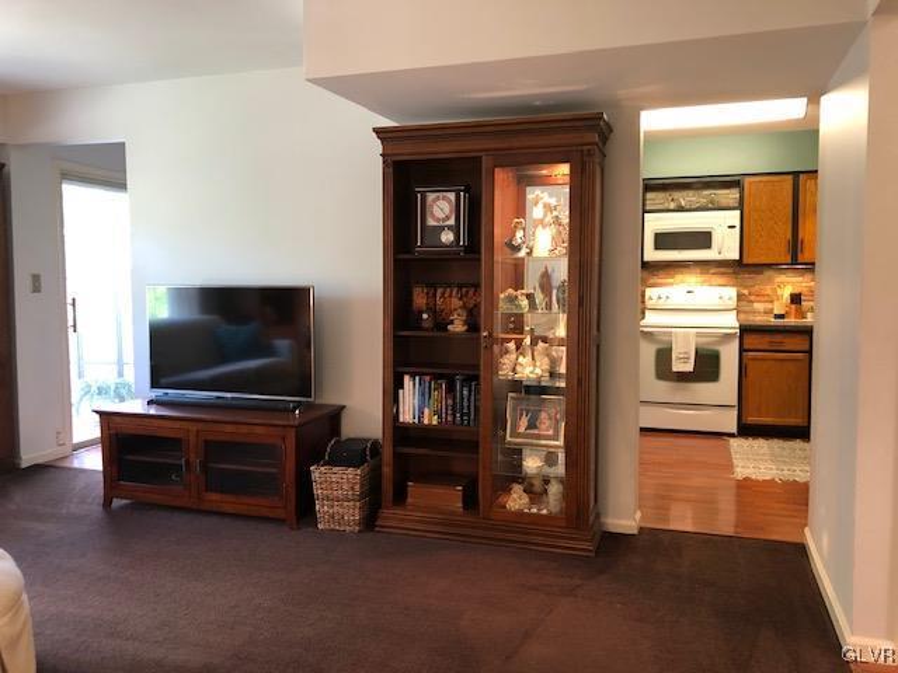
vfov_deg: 49.7
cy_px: 336
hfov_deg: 63.4
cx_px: 449
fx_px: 726
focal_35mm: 28
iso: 64
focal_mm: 3.99
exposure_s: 1/15
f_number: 1.8
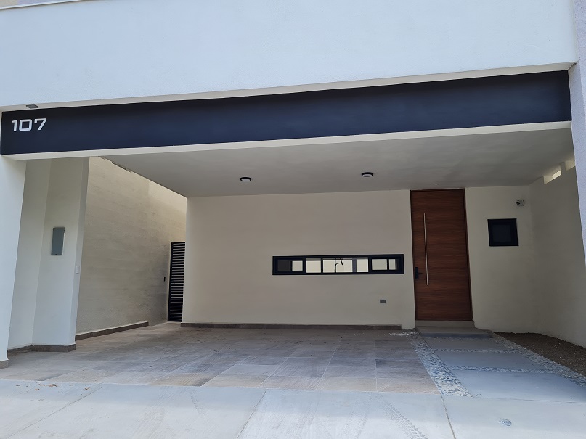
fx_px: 440
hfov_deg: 67.3
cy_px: 220
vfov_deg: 53.1
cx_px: 293
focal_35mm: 26
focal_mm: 5.4
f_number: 1.8
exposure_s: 1/742
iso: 50
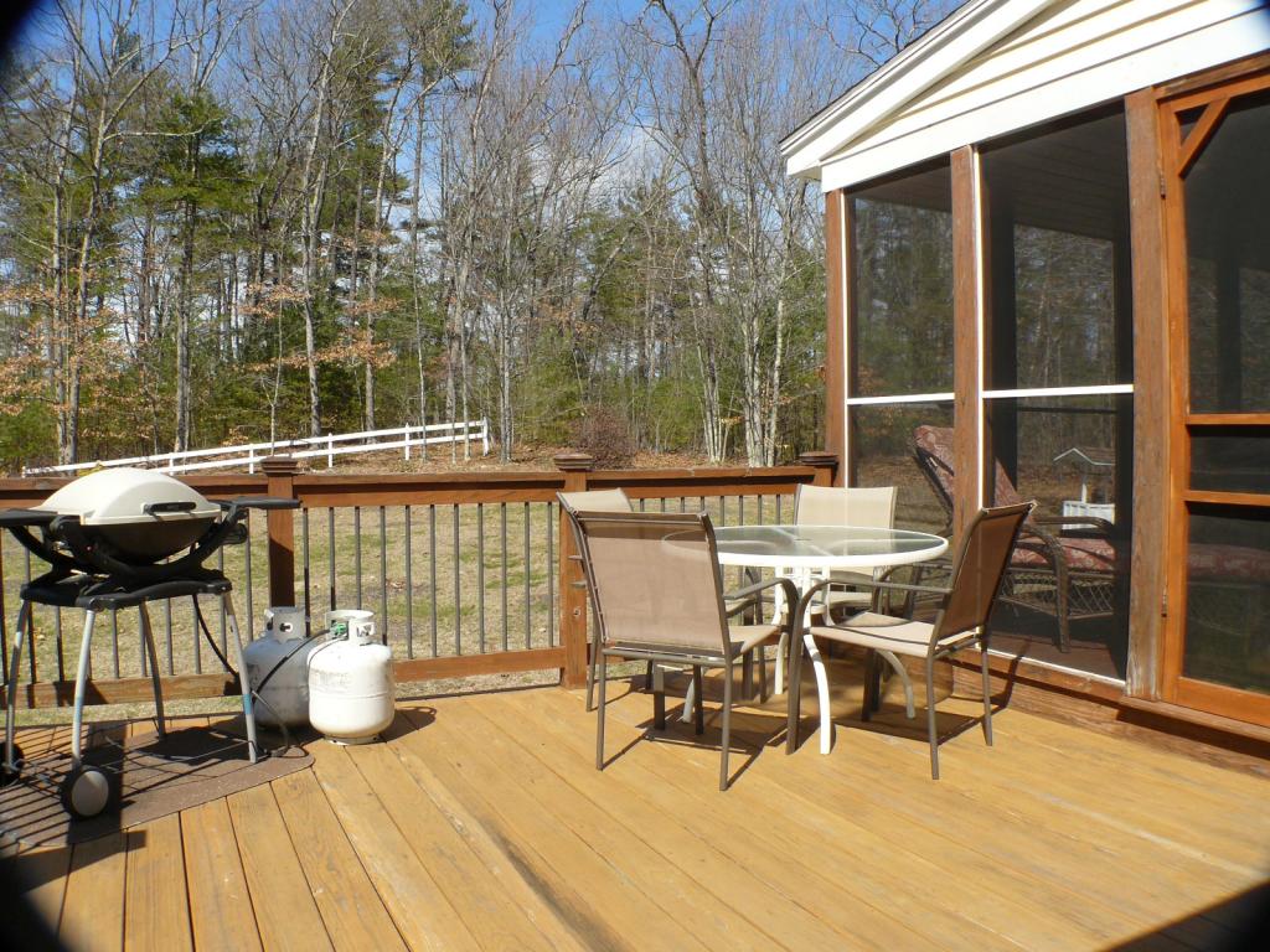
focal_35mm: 36
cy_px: 476
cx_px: 635
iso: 100
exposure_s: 1/320
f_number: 5.6
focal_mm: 6
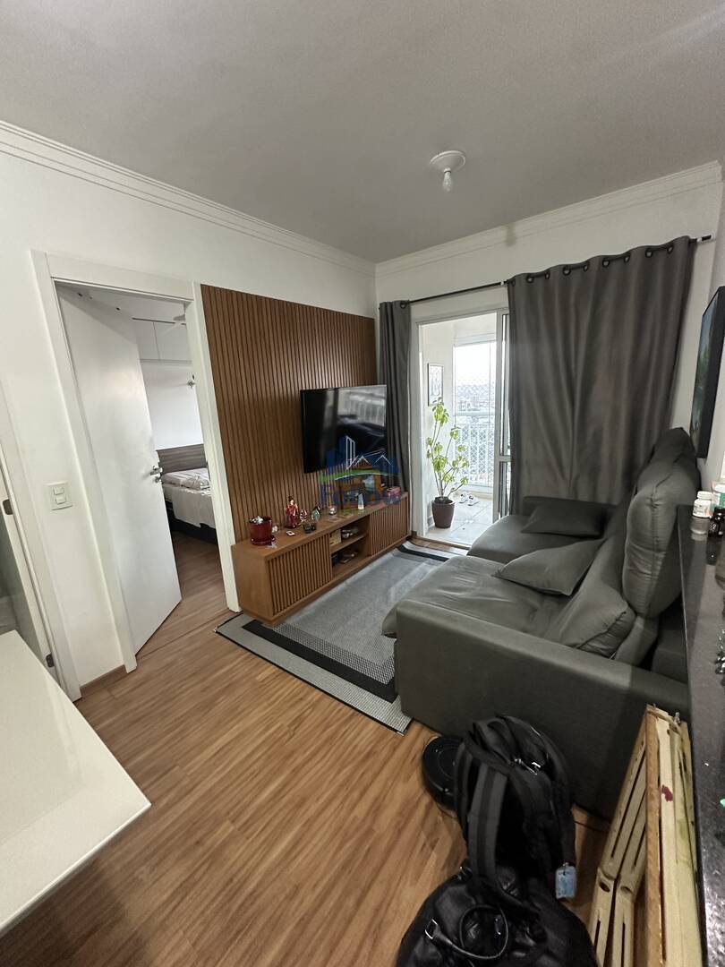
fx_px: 391
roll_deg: +1.1
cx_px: 362
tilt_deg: -12.9
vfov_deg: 102.1
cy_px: 484
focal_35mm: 14
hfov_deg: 85.7
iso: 500
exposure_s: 1/60
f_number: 2.2
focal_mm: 2.22
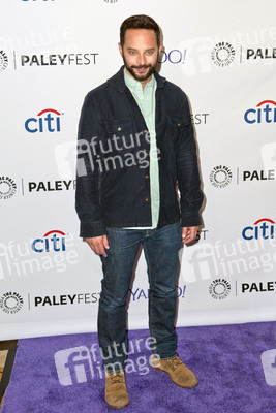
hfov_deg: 30.5
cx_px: 138
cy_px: 206
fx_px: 506
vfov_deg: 44.5
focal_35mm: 44
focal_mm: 44
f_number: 4
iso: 500
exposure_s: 1/400
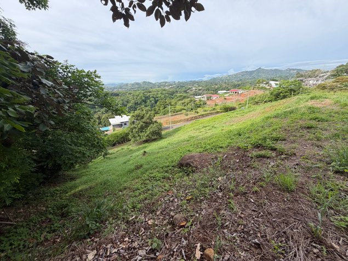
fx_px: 141
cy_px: 130
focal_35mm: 14
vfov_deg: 85.7
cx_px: 174
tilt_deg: -18.8
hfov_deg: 102.1
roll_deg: +1.3
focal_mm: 2.22
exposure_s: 1/751
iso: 40
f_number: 2.2
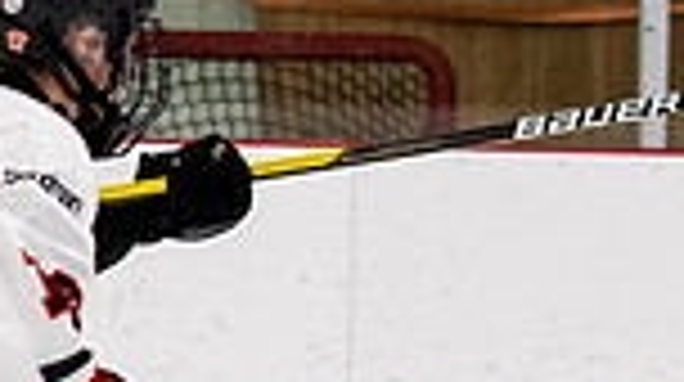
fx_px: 14598
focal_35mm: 806
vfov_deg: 1.5
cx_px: -148
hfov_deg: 2.7
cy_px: 238
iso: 1600
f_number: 2.8
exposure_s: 1/640
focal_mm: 95
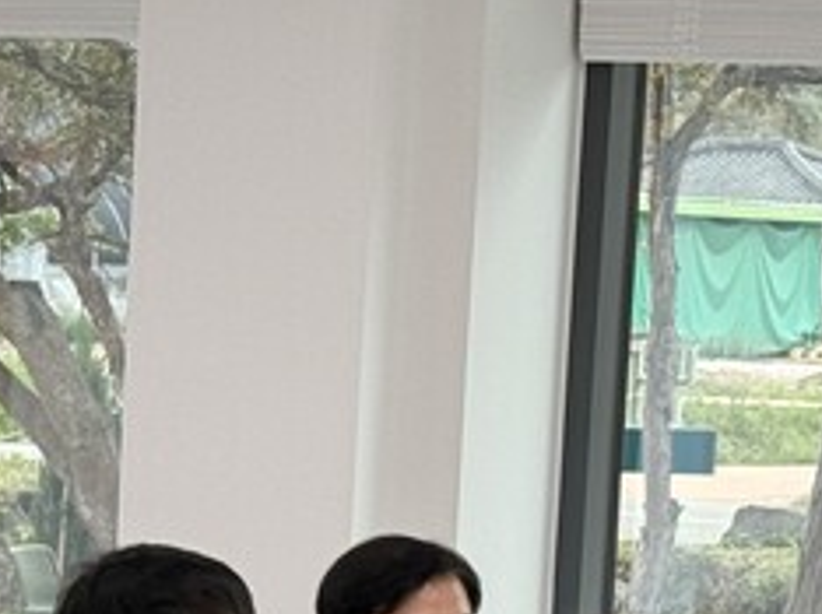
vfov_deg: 7.4
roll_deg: -2.6
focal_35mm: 197
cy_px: 996
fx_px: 4673
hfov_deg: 10.0
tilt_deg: -9.2
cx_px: 112
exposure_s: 1/149
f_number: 1.78
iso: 80
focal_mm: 6.76
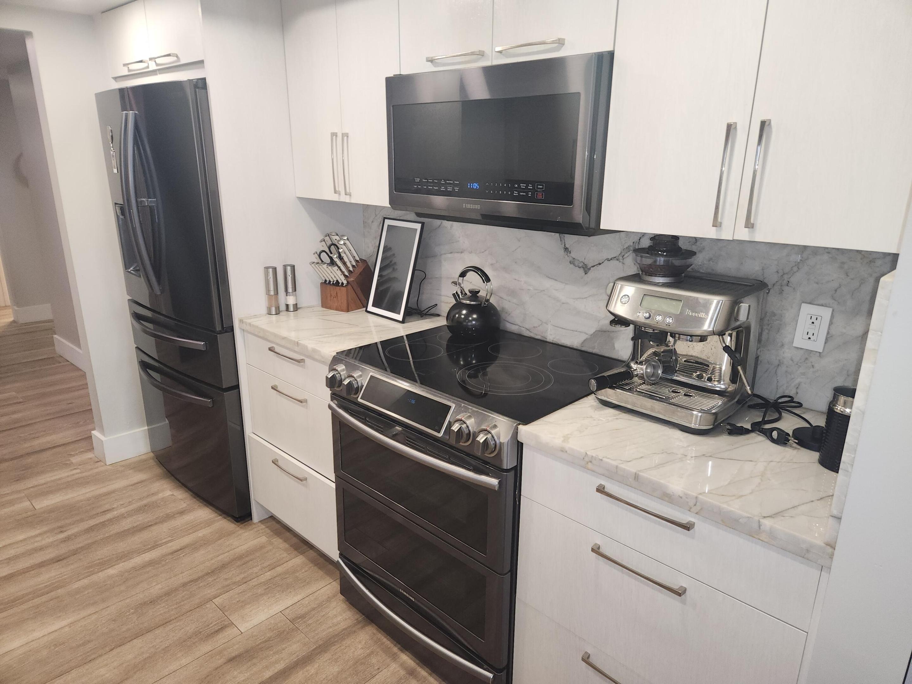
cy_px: 342
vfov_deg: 58.9
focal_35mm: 23
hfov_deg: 73.9
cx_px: 456
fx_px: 606
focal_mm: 5.4
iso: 100
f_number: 1.8
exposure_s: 1/40
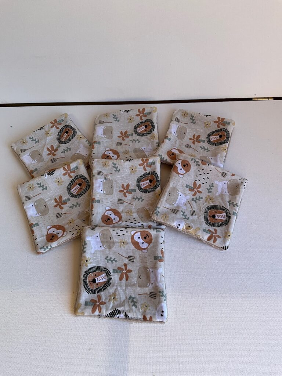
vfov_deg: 61.7
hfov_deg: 48.2
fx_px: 315
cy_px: 188
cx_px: 141
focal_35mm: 29
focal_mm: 3
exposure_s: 1/155
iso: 20
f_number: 1.8
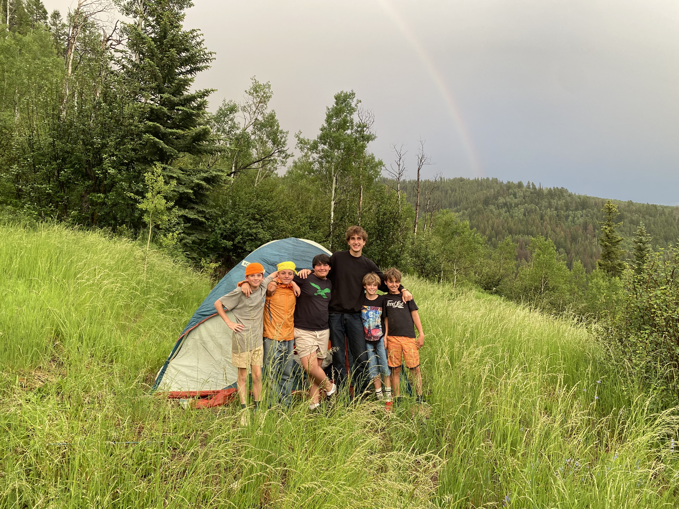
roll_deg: +1.3
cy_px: 254
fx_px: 510
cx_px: 340
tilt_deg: +2.2
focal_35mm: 26
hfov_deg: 67.3
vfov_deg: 53.1
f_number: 1.8
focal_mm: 4.25
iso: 50
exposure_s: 1/122
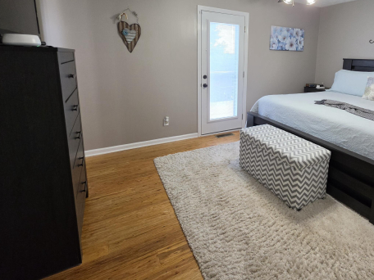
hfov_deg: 82.4
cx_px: 242
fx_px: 205
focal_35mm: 19
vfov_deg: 66.6
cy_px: 90
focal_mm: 2.2
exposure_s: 1/120
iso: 250
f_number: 1.9
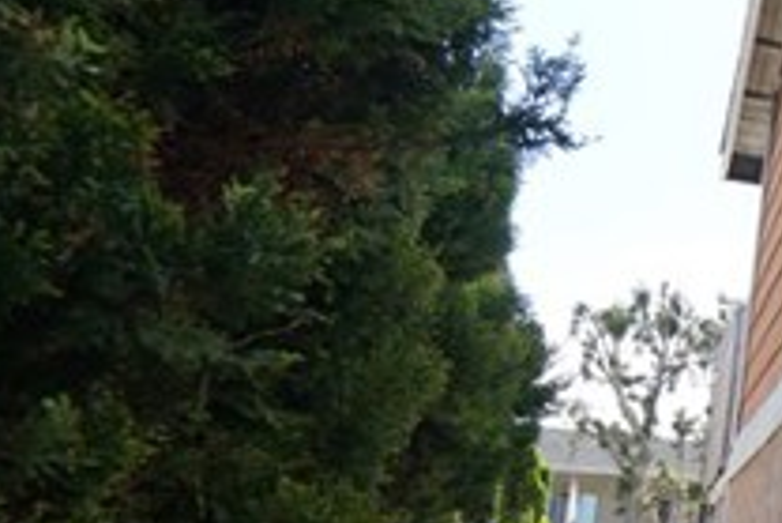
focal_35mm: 59
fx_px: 1282
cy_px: 410
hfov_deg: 21.0
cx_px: 1451
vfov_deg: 22.7
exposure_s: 1/160
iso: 100
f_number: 6.3
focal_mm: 12
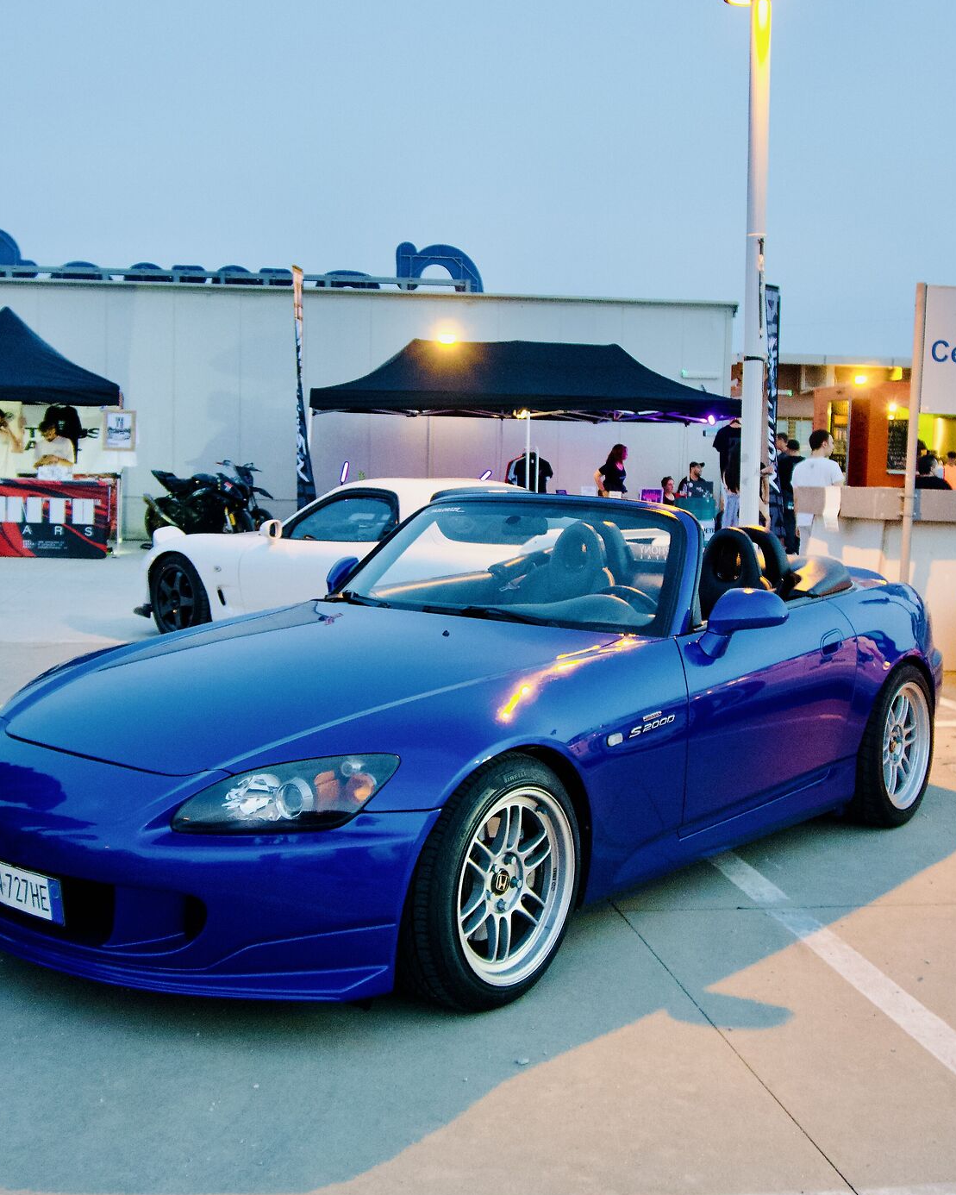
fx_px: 1379
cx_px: 428
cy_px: 586
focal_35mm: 39
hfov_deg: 38.2
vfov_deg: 46.8
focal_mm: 16
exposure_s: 1/160
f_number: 3.5
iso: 2000
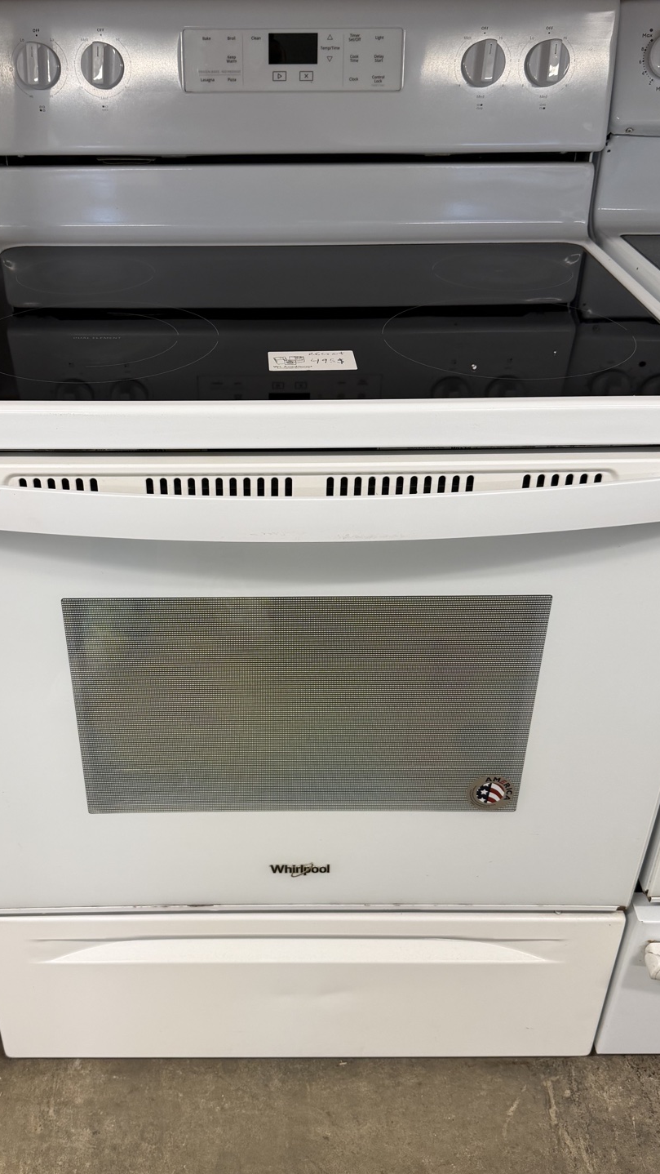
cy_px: 594
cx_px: 268
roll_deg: -0.3
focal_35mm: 32
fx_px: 995
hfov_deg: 36.6
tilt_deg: -33.5
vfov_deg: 61.0
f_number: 1.78
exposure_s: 1/120
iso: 160
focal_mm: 6.76
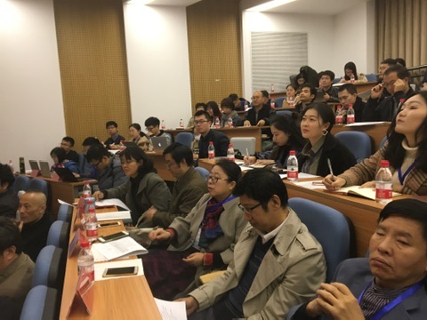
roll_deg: +3.6
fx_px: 358
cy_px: 160
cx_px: 214
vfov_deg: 48.2
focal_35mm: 29
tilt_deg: -5.2
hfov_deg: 61.7
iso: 200
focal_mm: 4.15
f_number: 2.2
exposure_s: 1/33
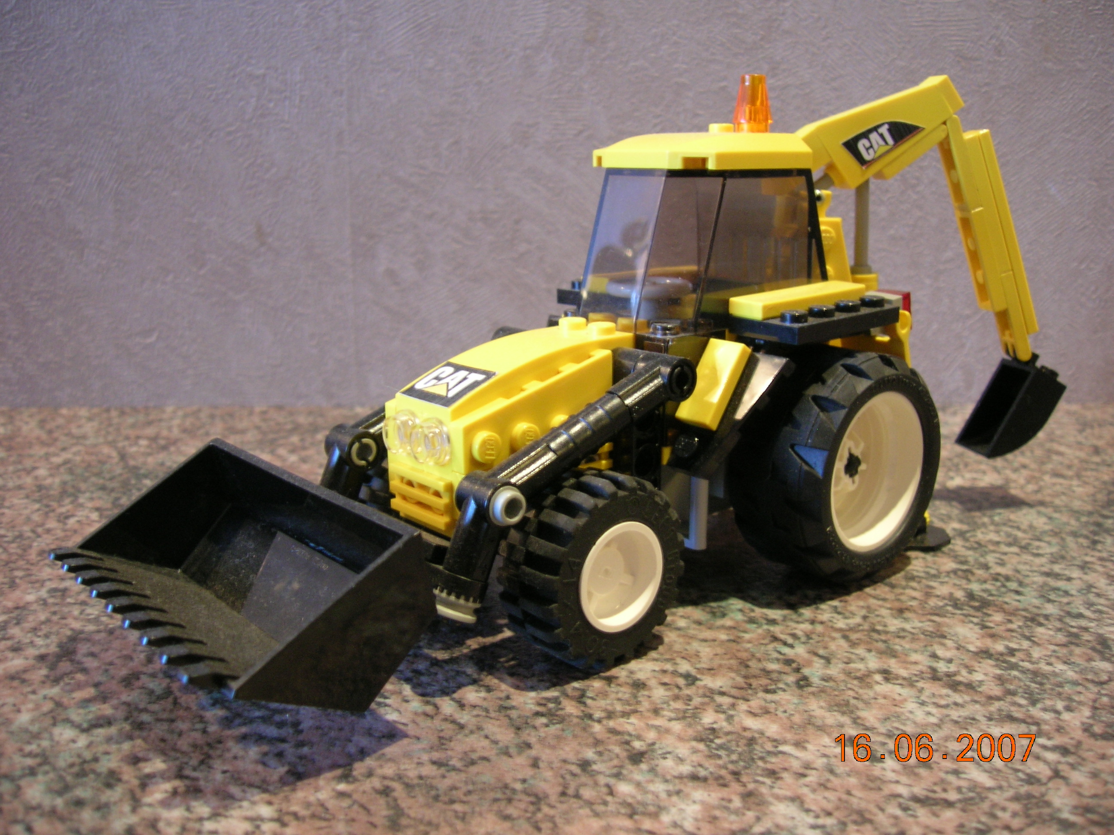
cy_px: 418
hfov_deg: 54.0
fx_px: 1094
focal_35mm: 34
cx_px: 557
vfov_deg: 41.8
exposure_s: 1/3.8
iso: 80
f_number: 2.9
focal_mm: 5.7
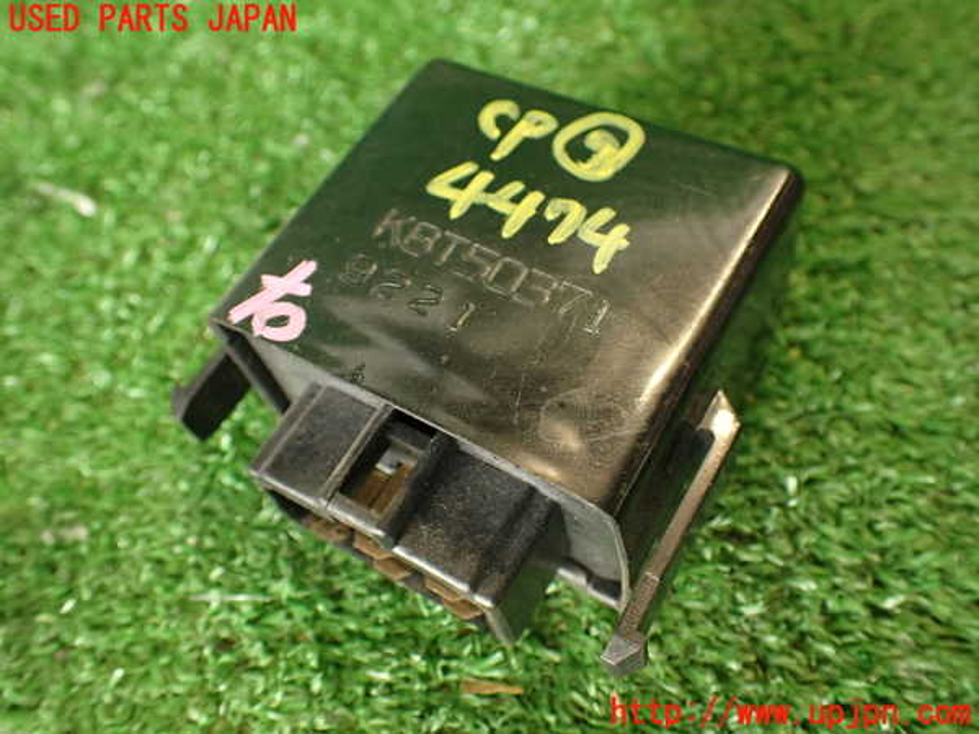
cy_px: 367
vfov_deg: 44.2
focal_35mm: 32
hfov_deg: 56.8
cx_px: 490
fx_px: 905
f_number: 2.4
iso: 250
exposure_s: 1/30
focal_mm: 5.79
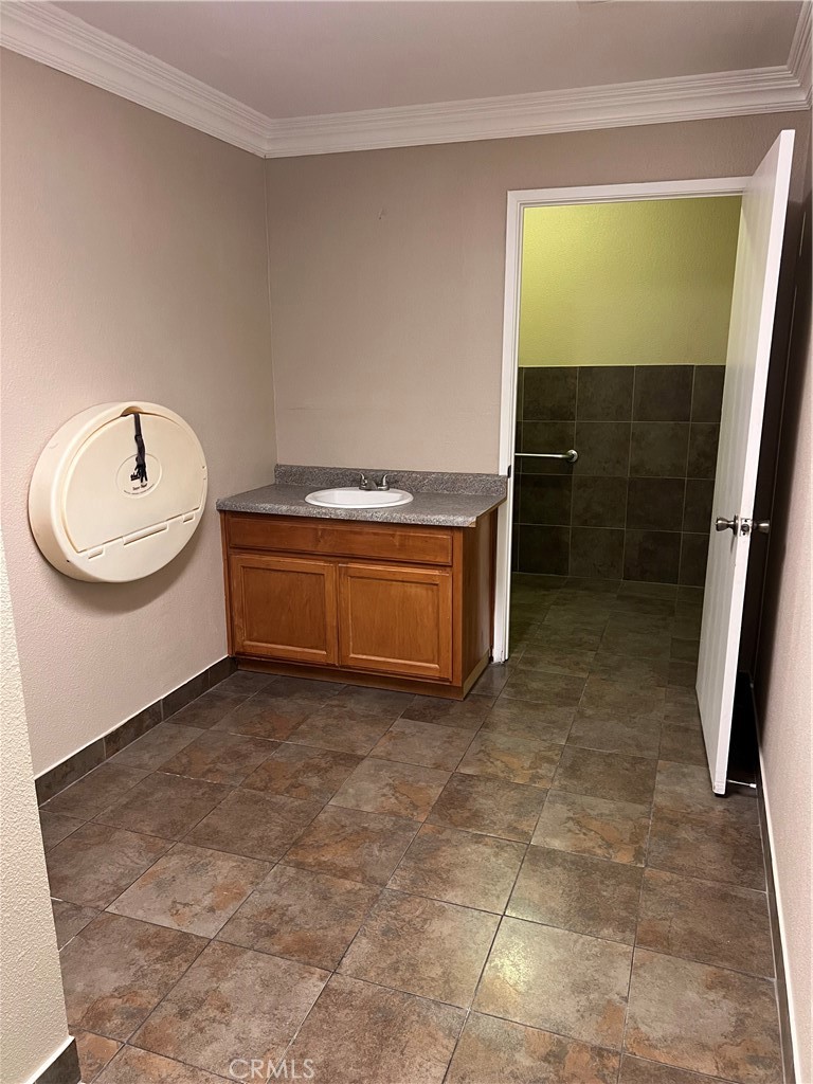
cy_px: 542
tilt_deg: -13.6
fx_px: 814
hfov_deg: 53.1
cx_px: 406
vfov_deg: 67.3
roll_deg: +0.0
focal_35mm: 26
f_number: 1.5
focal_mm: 5.7
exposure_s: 1/60
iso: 400
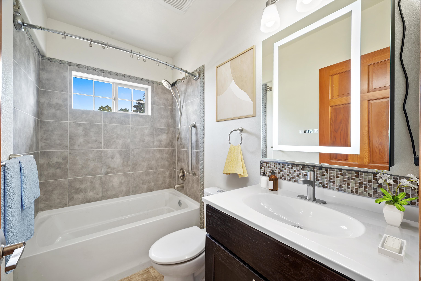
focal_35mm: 14
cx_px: 210
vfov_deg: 81.2
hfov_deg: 104.3
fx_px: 164
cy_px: 140
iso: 100
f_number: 8
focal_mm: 14
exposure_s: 1
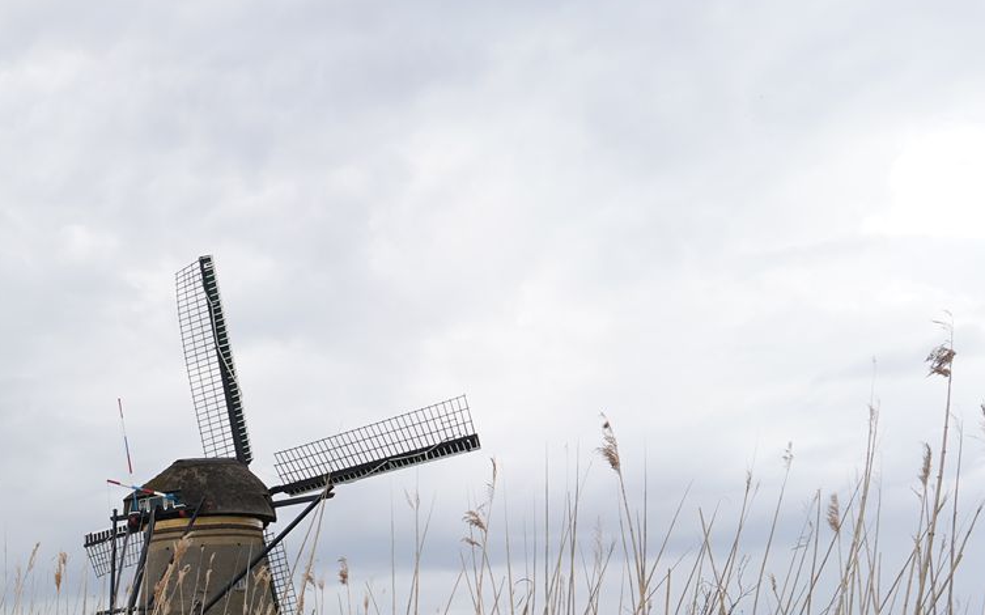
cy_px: 734
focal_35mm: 65
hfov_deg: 27.1
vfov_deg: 18.9
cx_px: -250
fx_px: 1744
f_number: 9
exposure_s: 1/100
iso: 100
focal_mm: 24
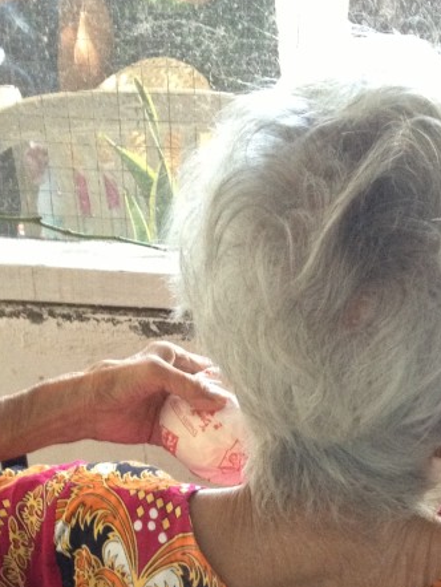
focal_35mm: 81
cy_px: 607
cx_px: 296
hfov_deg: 18.2
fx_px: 1375
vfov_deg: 23.0
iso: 320
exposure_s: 1/20
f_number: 2.4
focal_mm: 4.28
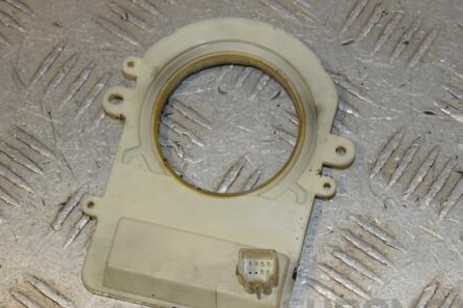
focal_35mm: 105
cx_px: 264
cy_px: 176
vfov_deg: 13.0
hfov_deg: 19.5
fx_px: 1350
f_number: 9
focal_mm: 52
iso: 800
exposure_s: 1/200
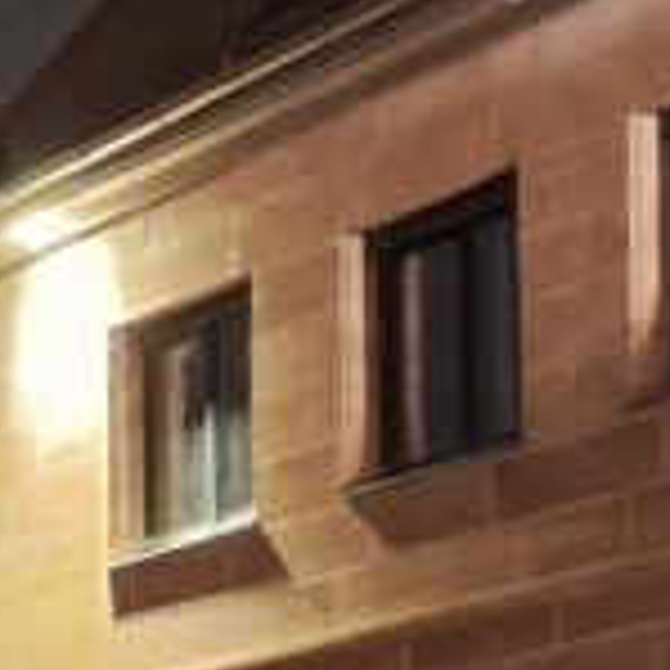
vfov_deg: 11.5
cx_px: -1475
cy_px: 1255
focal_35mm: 140
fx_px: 3066
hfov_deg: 9.3
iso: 1250
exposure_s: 1/12
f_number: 1.8
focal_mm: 5.54
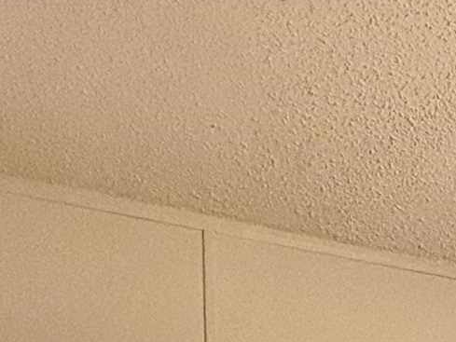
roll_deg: +0.8
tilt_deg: -1.6
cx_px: 582
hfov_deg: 20.5
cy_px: 738
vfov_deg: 13.6
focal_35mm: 88
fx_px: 1160
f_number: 2.2
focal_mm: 2.22
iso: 250
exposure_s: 1/120
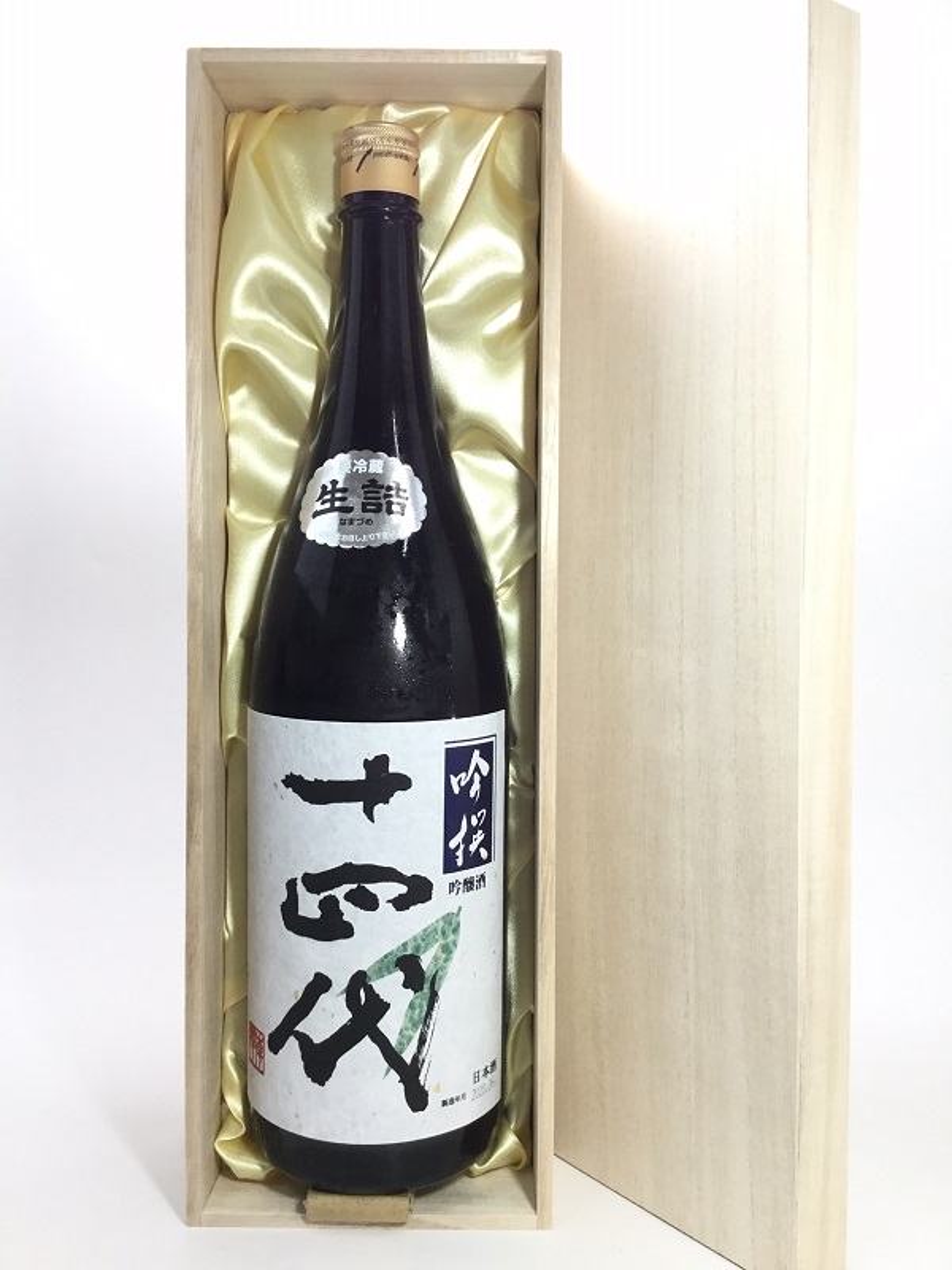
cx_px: 476
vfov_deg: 58.4
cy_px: 635
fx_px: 1137
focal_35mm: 31
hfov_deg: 45.4
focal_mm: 3.3
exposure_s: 1/30
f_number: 2.4
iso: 32
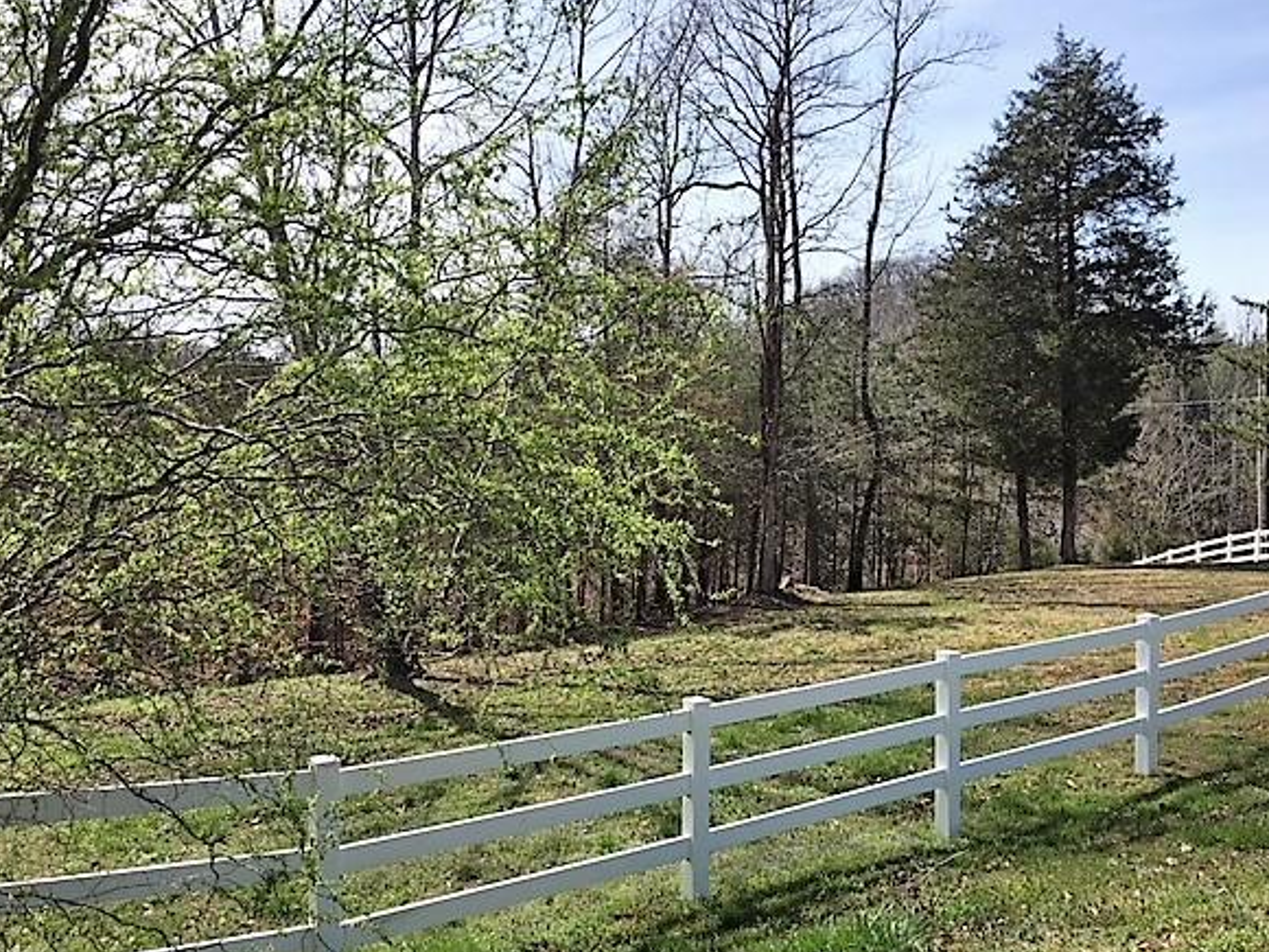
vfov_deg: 44.2
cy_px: 486
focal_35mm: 32
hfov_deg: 56.8
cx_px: 604
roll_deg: -1.1
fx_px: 1173
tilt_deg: -2.5
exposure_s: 1/1603
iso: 25
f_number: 2.2
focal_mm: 4.15
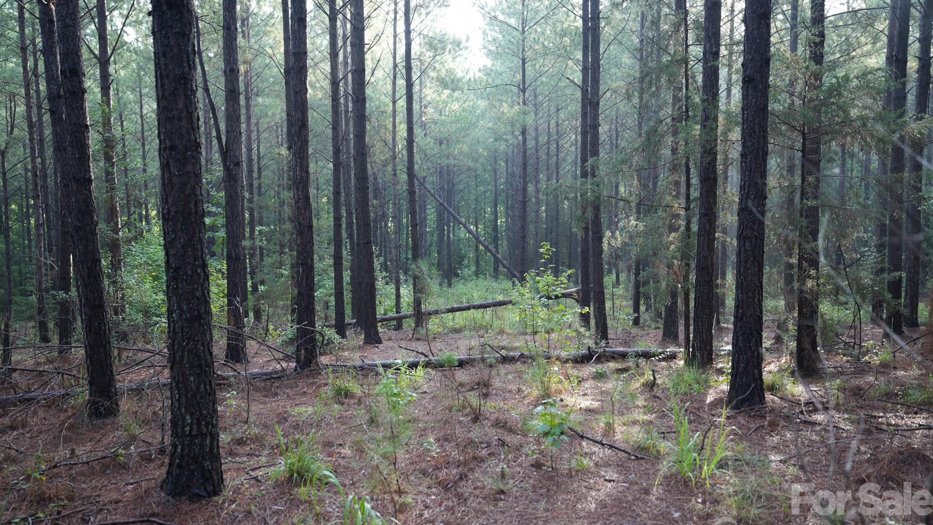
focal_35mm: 37
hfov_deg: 54.0
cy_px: 259
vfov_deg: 32.0
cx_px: 467
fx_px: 915
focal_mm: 35
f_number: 2.8
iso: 125
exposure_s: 1/40
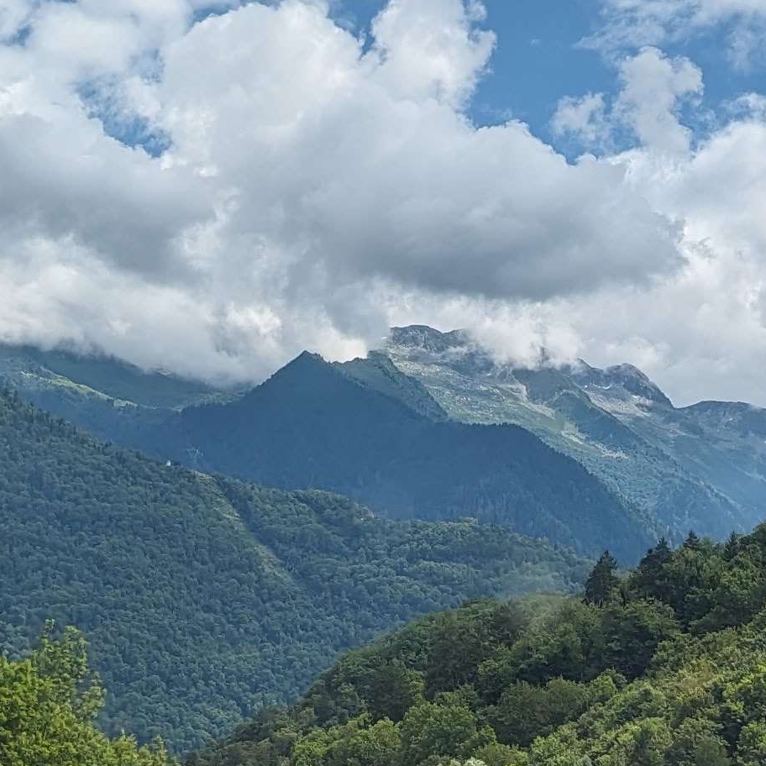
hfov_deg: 18.3
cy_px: 450
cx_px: 395
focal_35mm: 95
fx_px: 2378
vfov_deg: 18.3
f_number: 1.85
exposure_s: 1/2463
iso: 47
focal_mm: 6.81
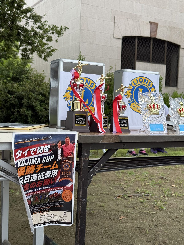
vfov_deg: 39.7
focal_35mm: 48
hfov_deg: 30.3
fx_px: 340
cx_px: 92
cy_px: 122
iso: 64
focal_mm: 6.76
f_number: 1.78
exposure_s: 1/1575
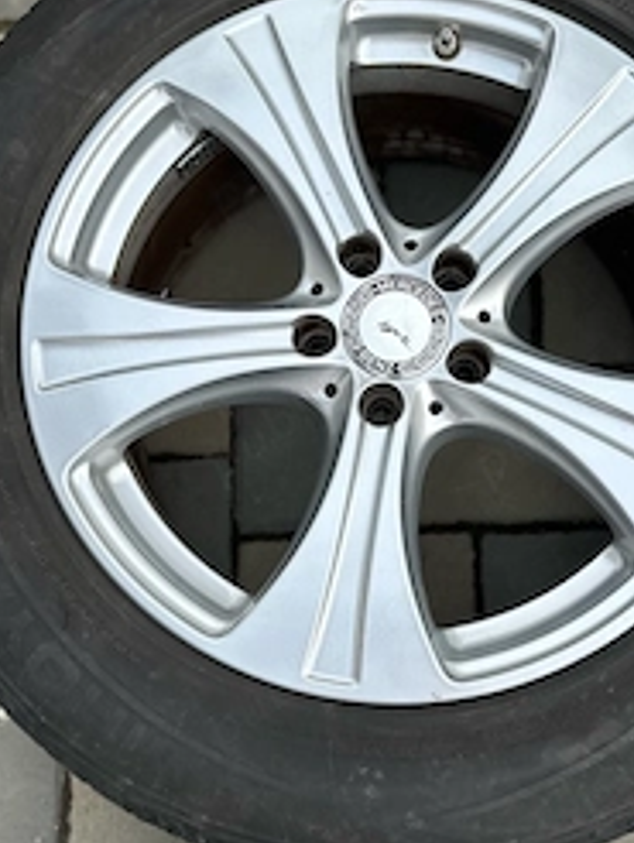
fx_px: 951
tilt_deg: -77.9
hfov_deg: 36.7
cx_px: 387
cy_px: 439
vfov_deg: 47.8
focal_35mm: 39
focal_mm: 6.86
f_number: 1.78
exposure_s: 1/121
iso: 64
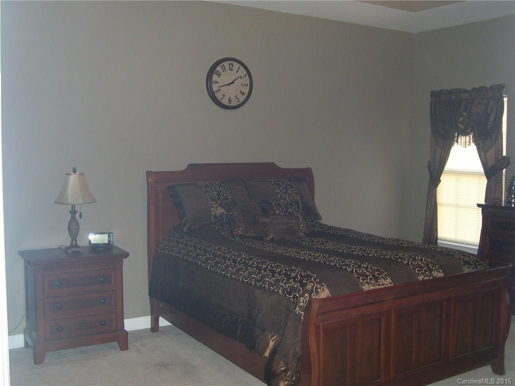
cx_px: 258
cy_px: 193
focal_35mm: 38
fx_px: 565
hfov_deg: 49.0
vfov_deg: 37.7
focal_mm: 8
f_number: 2.8
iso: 237
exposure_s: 1/60
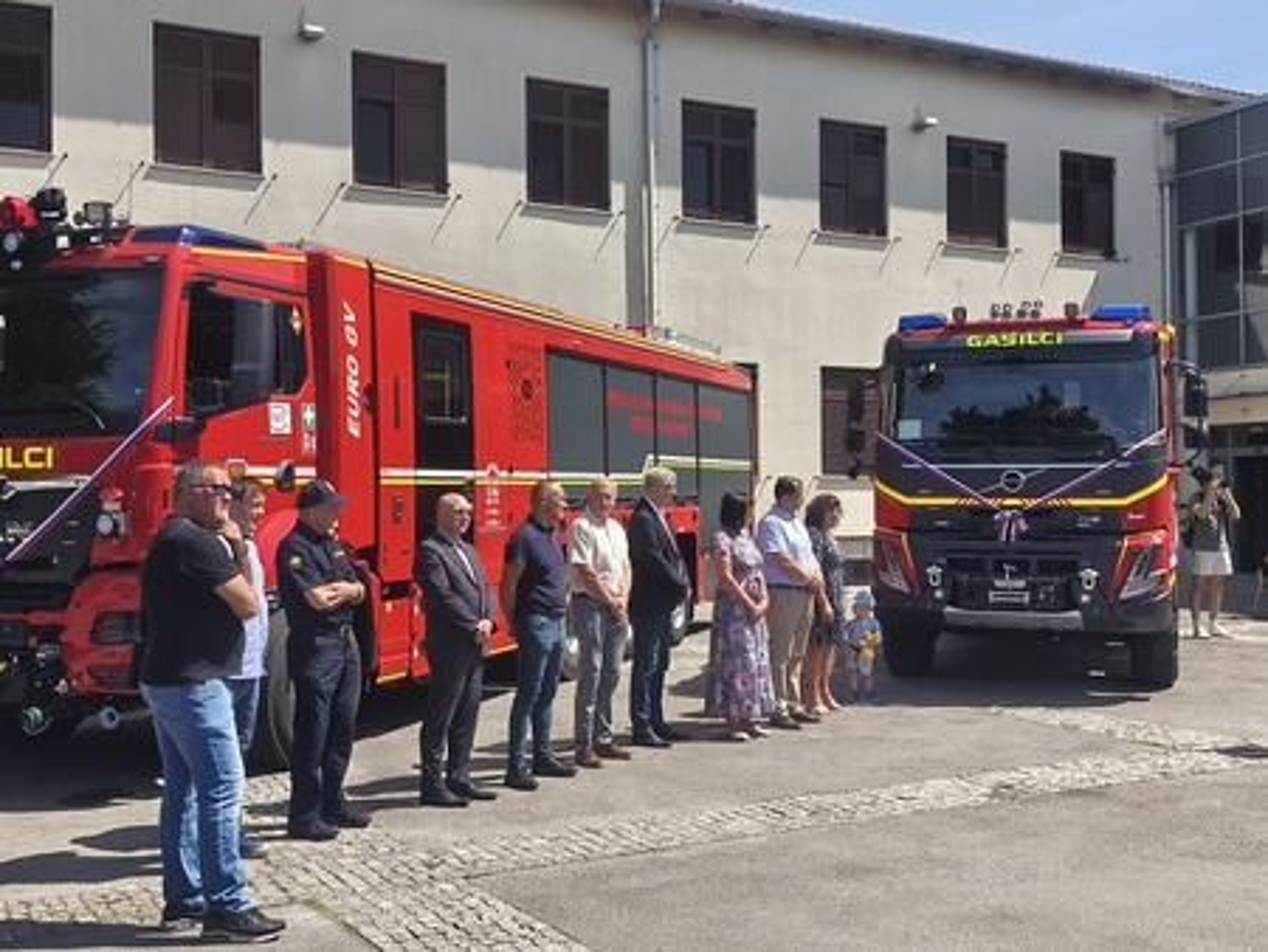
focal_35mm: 37
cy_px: 476
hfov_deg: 50.1
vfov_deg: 38.7
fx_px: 1356
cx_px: 634
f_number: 1.65
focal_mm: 6.18
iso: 50
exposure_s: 1/388
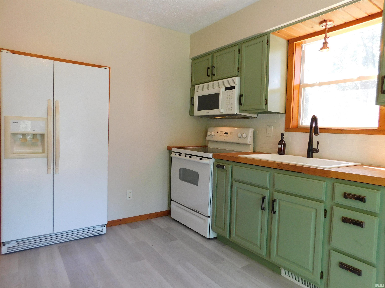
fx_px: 256
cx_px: 192
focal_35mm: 23
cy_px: 144
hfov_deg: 73.9
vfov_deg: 58.9
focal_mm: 4
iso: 140
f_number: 3
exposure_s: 1/30
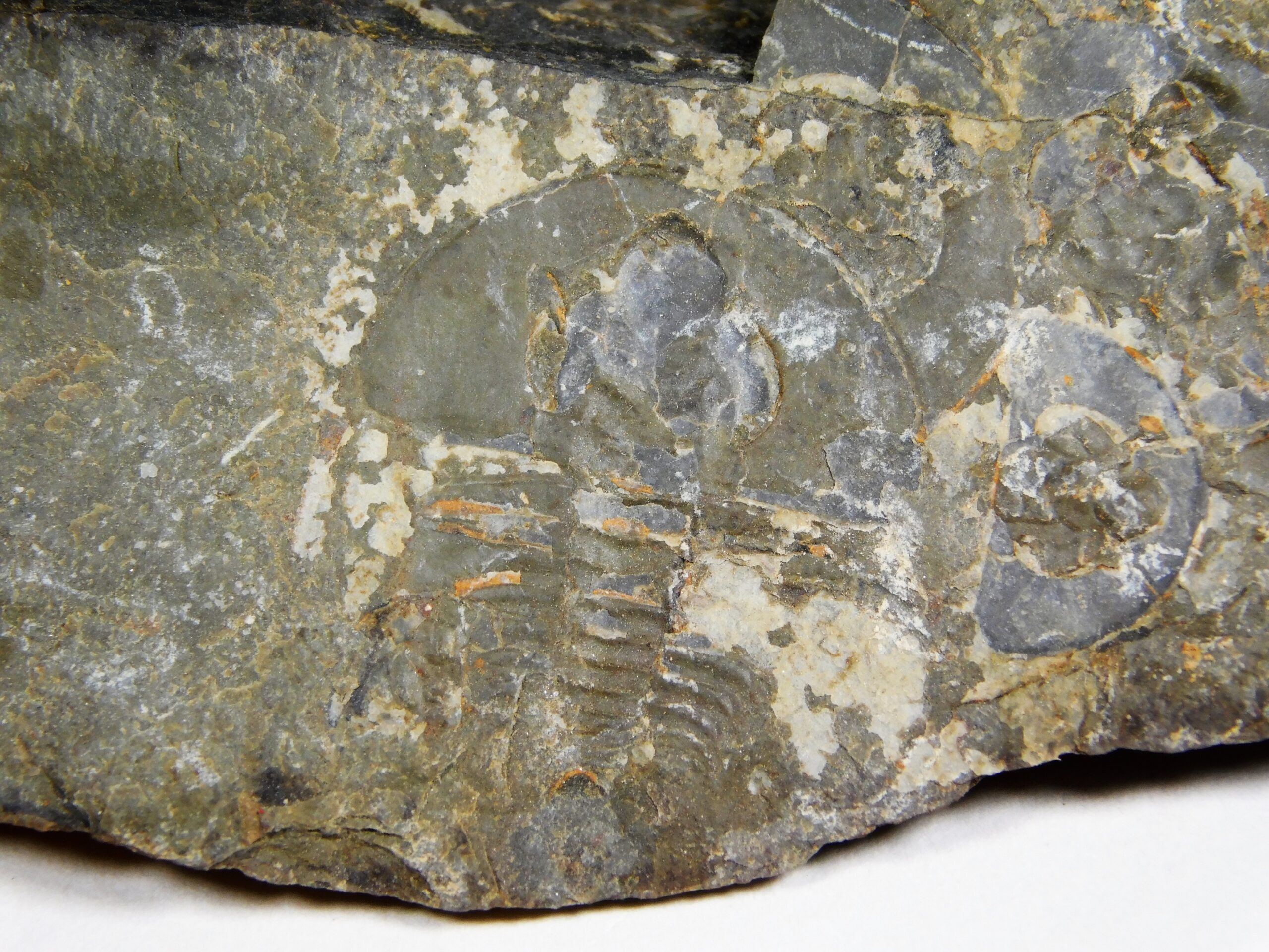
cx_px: 634
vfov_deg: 6.4
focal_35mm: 232
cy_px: 476
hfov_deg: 8.5
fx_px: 8505
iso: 125
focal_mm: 41.3
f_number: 5.6
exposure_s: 1/125
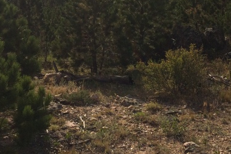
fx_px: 520
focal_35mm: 81
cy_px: -35
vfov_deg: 16.1
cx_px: 72
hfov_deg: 24.9
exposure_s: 1/5128
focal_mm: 4.15
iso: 40
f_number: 2.2
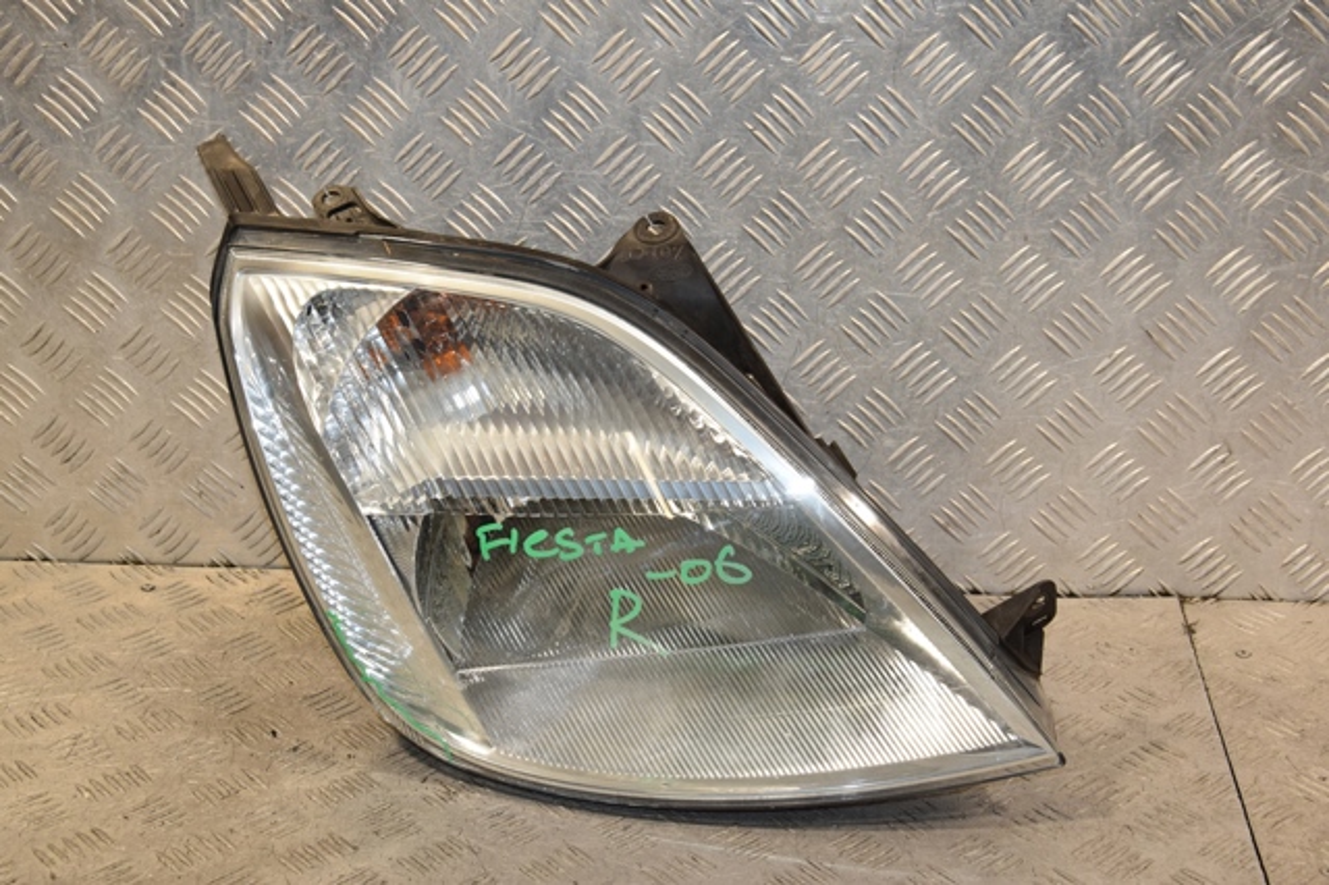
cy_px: 442
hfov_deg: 33.4
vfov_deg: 22.6
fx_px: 2214
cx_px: 664
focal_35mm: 60
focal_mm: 40
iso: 800
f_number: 8
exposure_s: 1/200
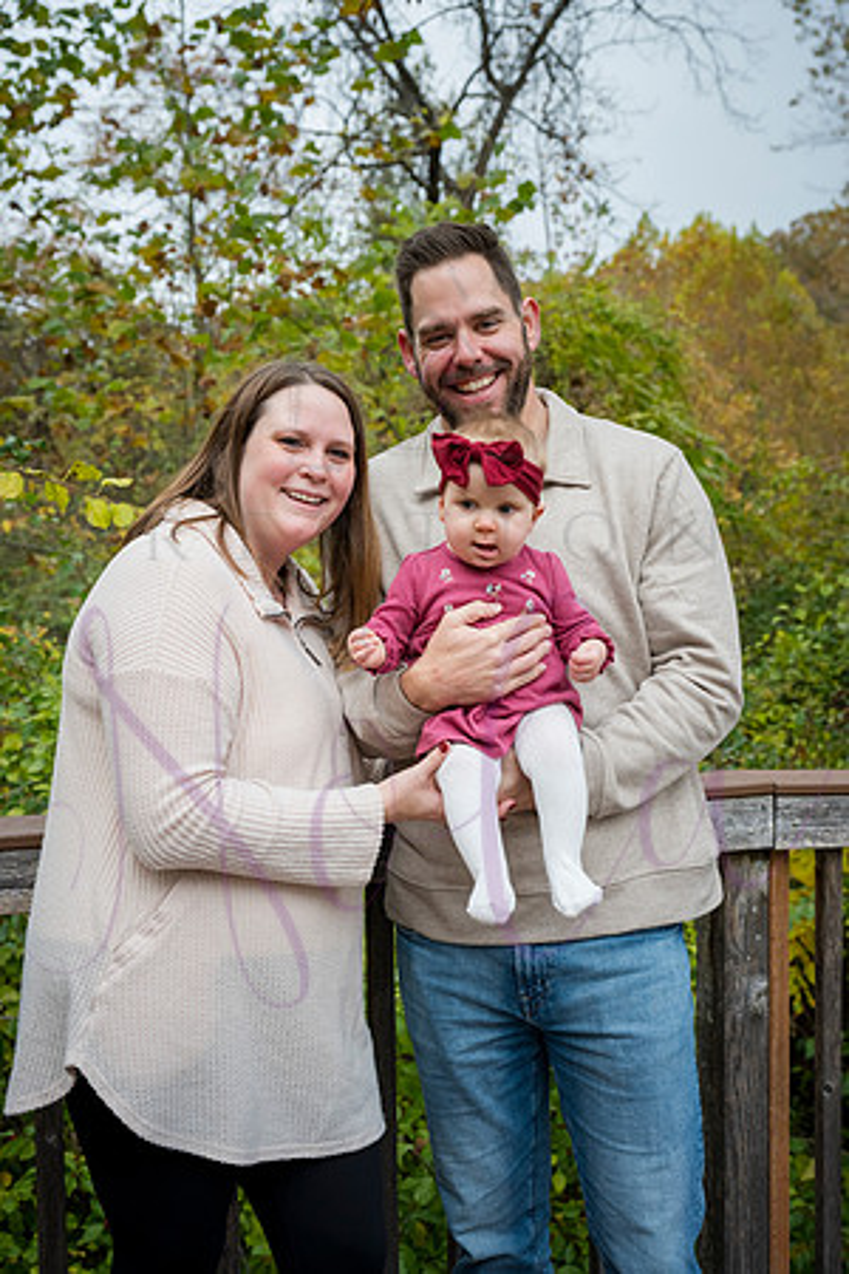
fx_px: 1592
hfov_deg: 29.9
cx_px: 424
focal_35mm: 45
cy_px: 637
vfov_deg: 43.6
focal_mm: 45
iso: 400
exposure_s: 1/500
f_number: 5.6
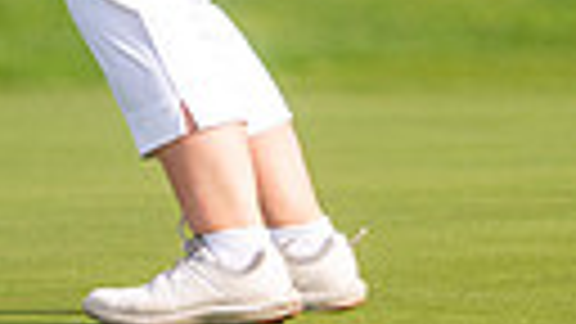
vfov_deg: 0.7
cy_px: -387
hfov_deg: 1.3
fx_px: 25277
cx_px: 382
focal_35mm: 1655
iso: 400
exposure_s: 1/4000
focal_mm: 300
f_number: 4
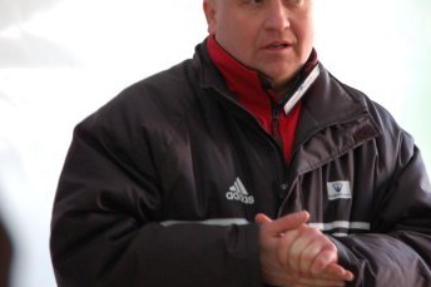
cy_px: 118
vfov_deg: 4.1
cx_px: 278
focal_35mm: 338
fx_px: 4041
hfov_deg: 6.1
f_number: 5.3
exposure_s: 1/13
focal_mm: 155
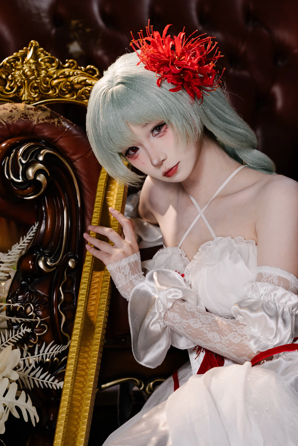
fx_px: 1204
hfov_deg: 14.1
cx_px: 149
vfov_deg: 21.0
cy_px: 223
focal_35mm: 97
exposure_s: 1/80
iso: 125
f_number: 2.8
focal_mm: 65
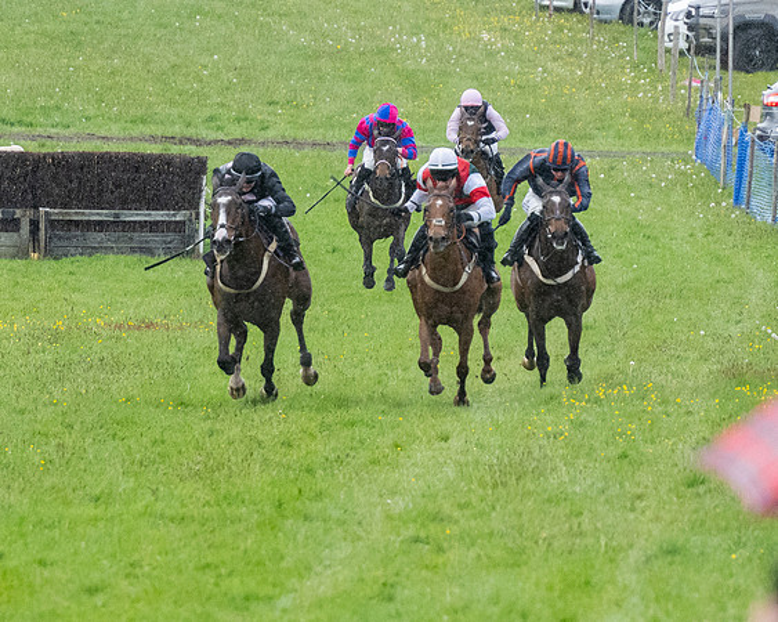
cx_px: 534
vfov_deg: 2.4
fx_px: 14806
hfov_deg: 3.0
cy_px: 364
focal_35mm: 643
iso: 2000
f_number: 4
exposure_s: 1/1000
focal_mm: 220
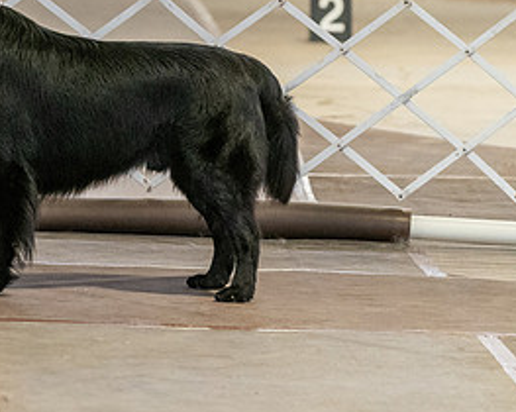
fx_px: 6074
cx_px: -19
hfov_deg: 4.9
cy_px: -12
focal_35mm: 398
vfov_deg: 3.9
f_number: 3.5
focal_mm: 165
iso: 6400
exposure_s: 1/250
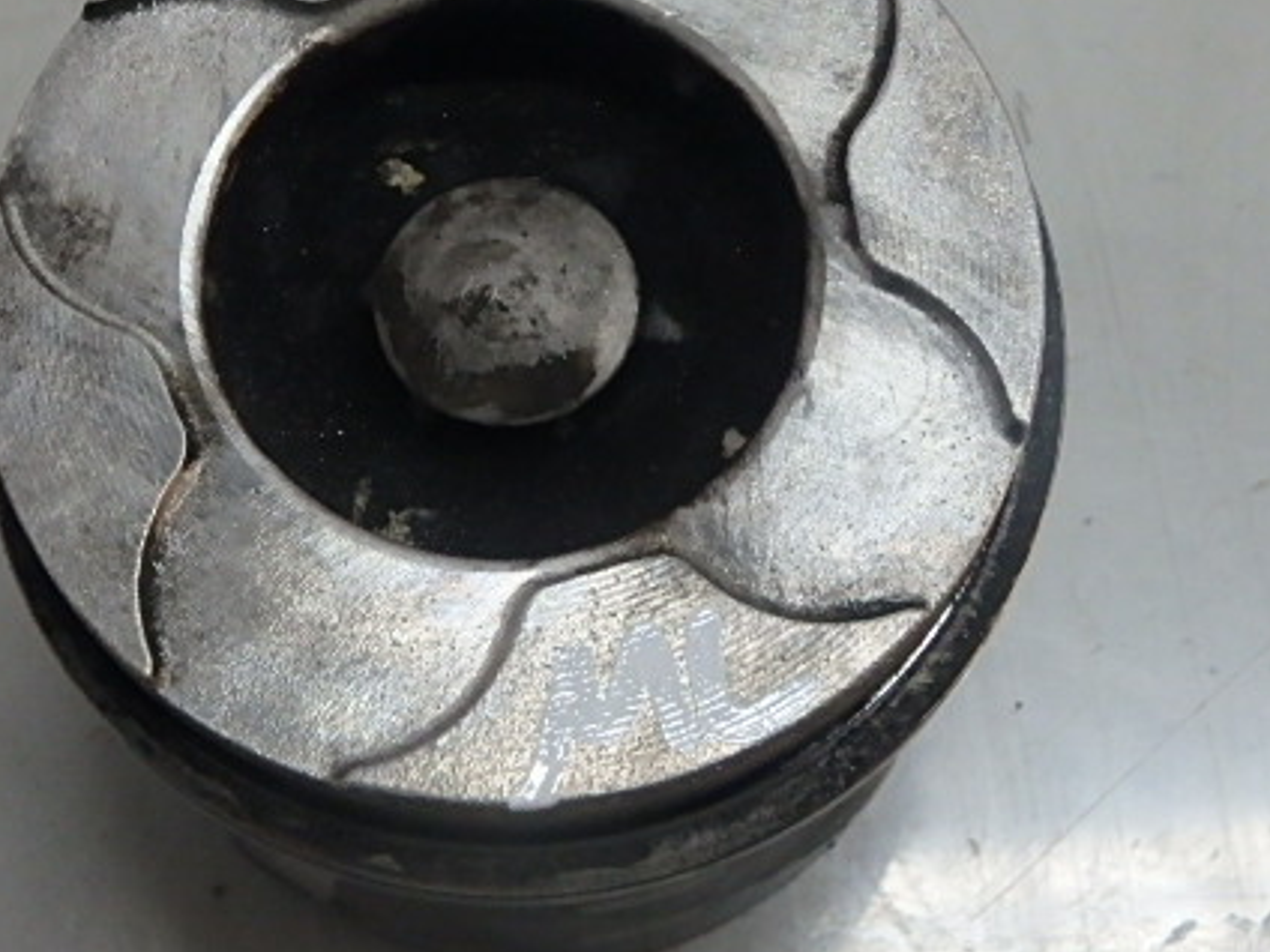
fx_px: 2715
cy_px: 383
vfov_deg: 19.9
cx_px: 539
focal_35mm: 74
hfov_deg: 26.3
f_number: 5.2
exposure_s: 1/100
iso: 640
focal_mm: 8.7
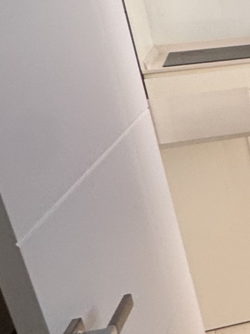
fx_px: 694
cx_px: 533
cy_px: 190
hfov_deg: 15.3
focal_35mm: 72
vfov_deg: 27.0
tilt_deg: -21.0
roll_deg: +2.4
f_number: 2.2
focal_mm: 2.22
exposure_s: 1/100
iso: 125
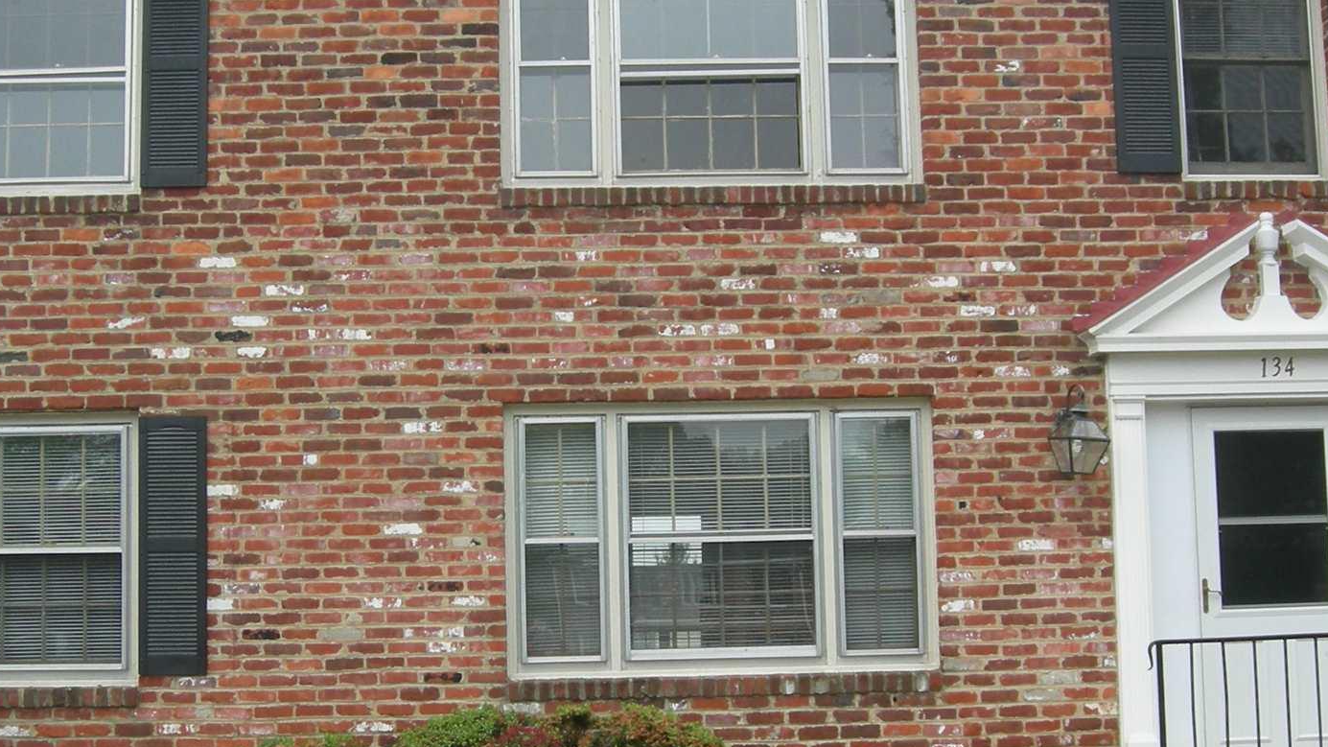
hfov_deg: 36.0
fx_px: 2042
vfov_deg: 20.7
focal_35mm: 58
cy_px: 367
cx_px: 617
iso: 64
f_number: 4.8
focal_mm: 7.5
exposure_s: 1/146
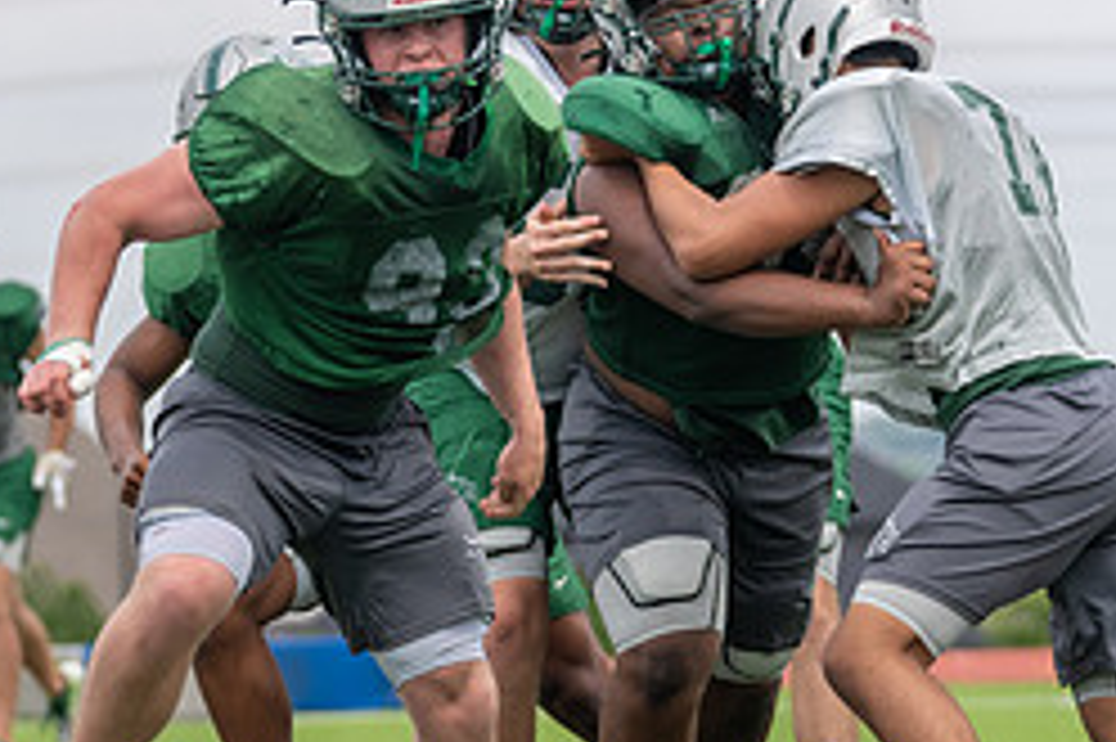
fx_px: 8705
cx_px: 198
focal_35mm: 281
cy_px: 452
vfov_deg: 4.9
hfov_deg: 7.3
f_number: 3.5
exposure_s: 1/1250
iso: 160
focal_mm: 120
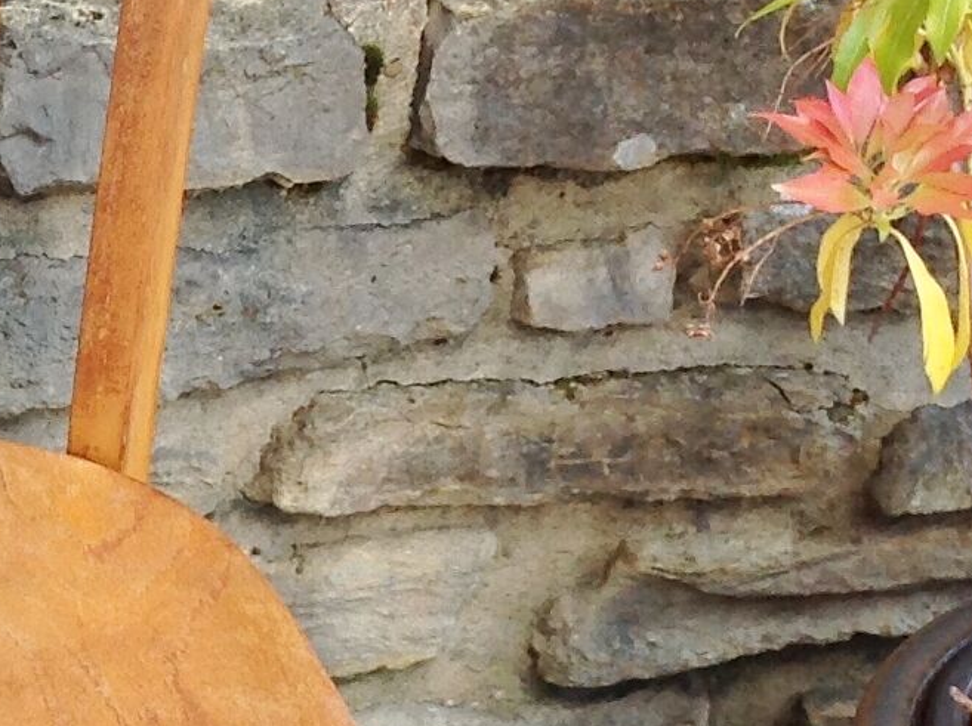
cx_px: -592
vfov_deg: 10.6
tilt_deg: -31.3
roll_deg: +2.0
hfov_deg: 13.3
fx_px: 3870
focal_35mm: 138
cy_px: 732
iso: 64
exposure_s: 1/120
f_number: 2.4
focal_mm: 4.28
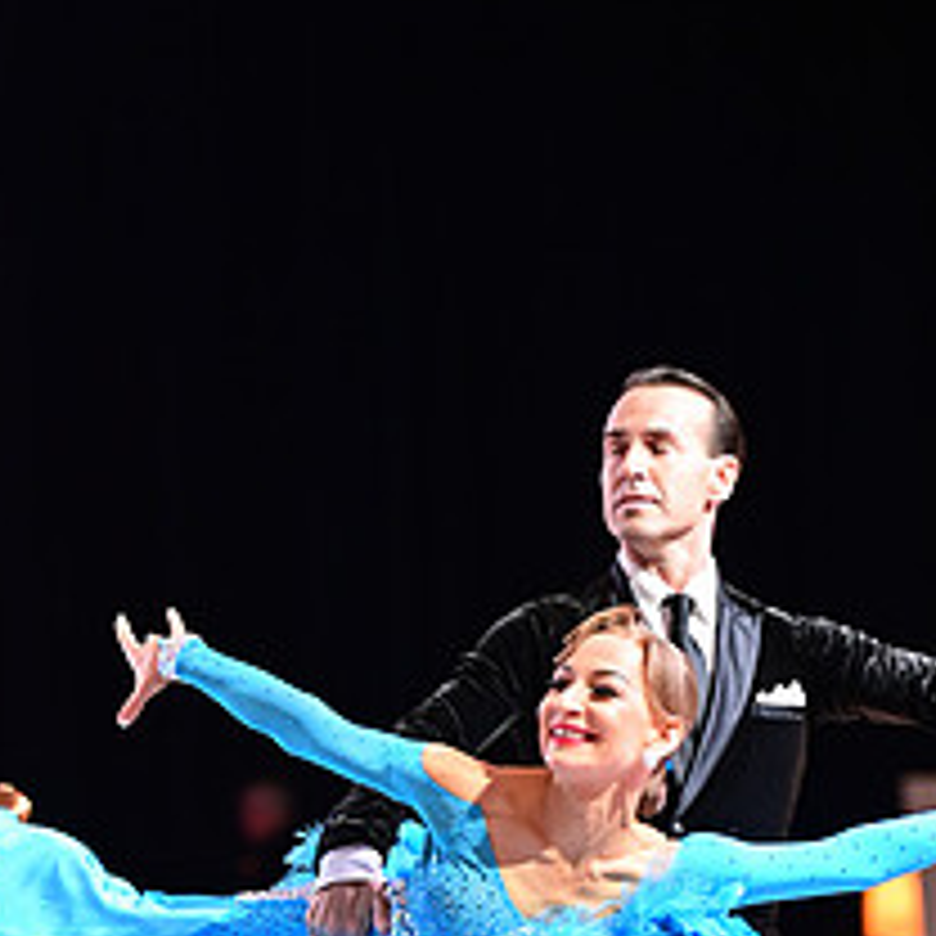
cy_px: 1220
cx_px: 513
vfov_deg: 6.4
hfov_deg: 6.4
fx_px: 8321
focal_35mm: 272
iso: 2000
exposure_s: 1/320
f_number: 2.8
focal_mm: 115
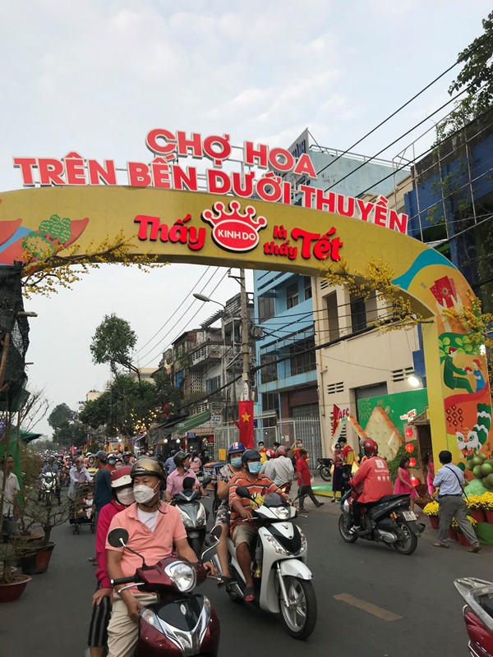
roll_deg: +0.0
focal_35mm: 28
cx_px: 246
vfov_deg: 63.4
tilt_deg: +10.1
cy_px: 328
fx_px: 532
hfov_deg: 49.7
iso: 20
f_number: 1.8
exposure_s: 1/281
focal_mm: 3.99
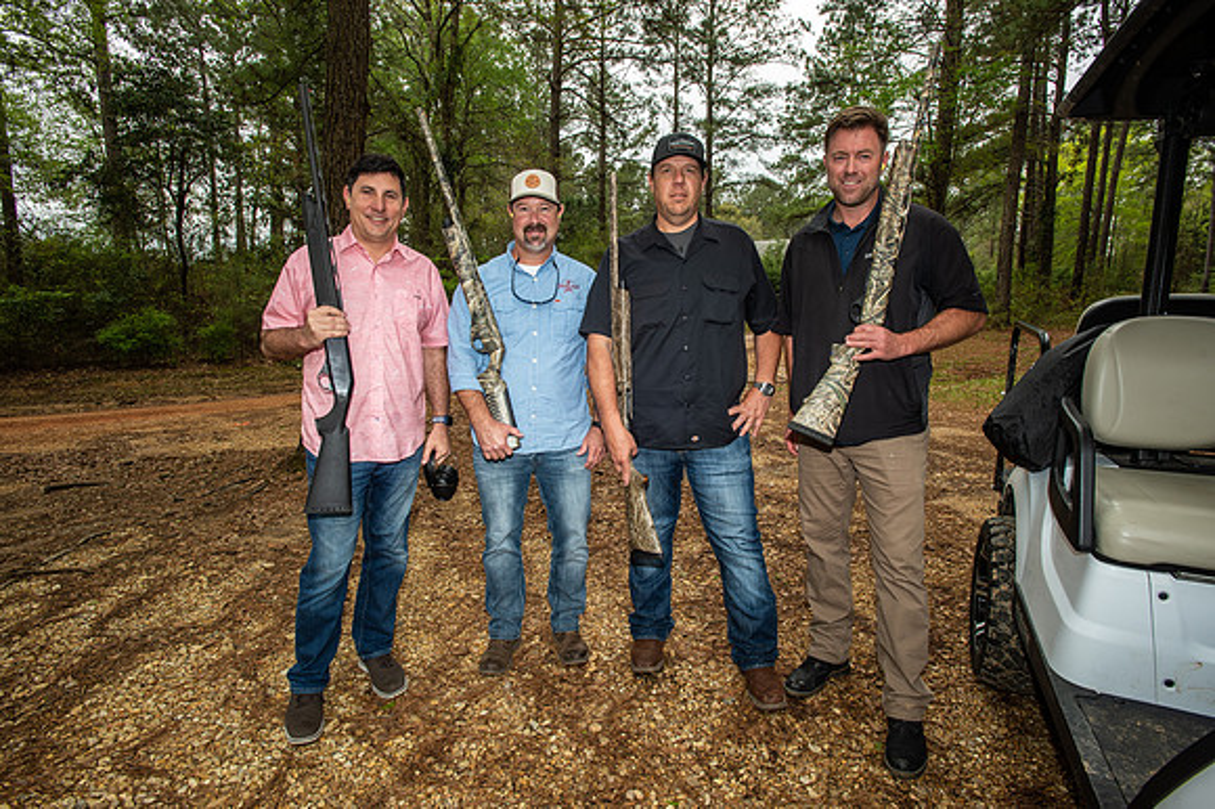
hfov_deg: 86.9
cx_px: 608
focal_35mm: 19
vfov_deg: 64.5
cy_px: 404
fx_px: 641
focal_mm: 19
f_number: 8
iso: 400
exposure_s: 1/250
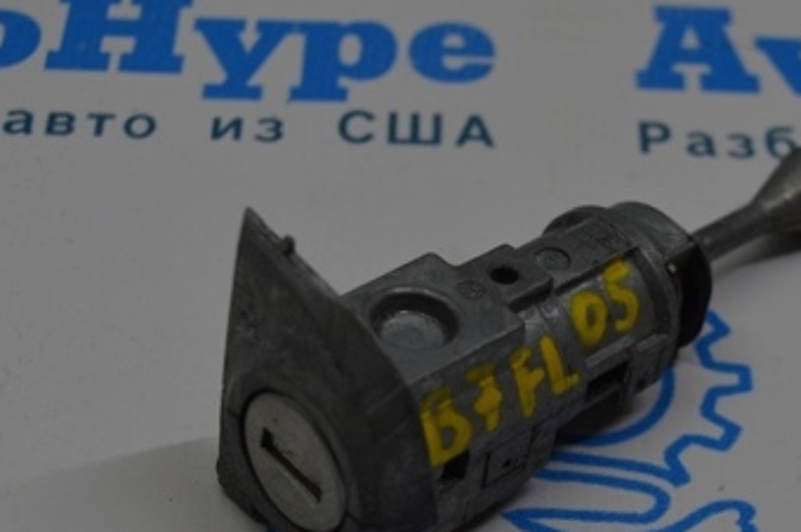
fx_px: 2134
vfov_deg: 14.1
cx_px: 492
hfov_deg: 21.2
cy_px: 441
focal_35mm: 96
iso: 125
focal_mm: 34
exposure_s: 1/60
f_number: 5.6
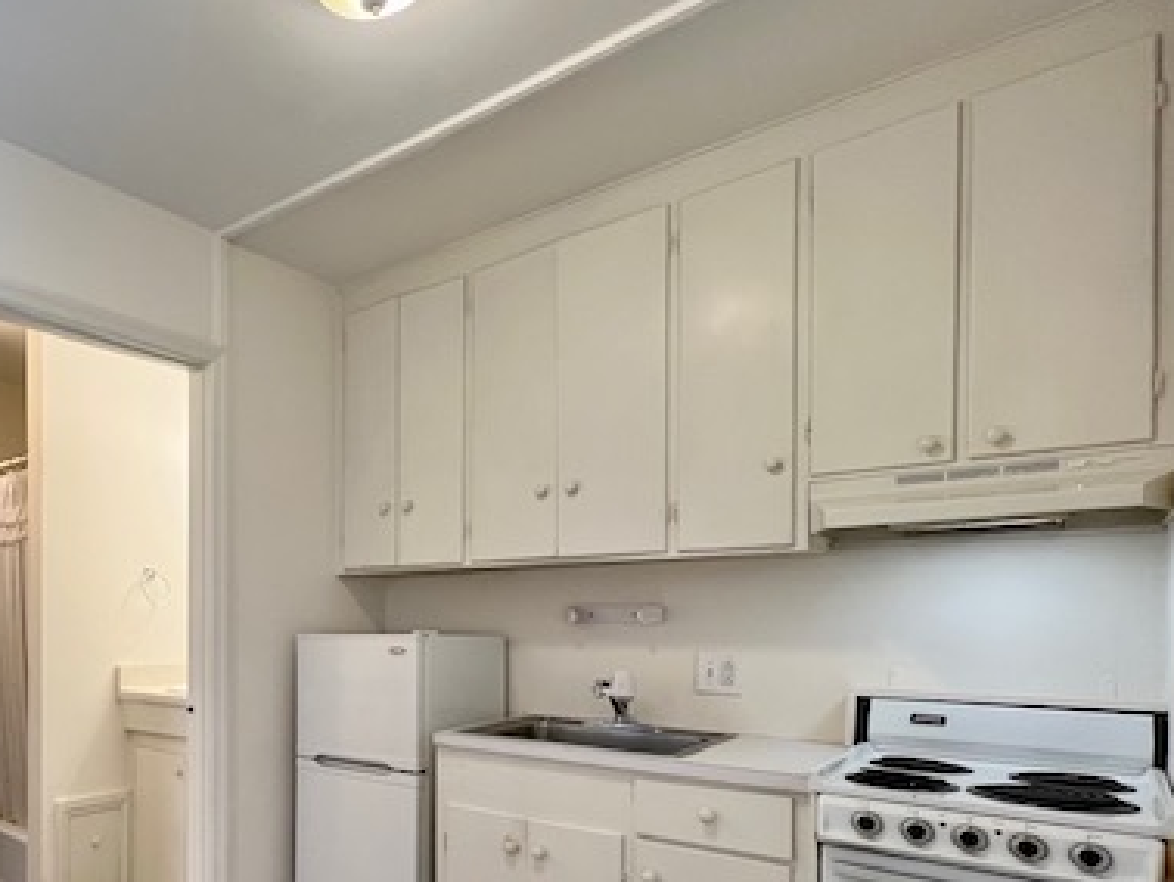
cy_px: 634
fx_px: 747
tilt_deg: -1.2
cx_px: 270
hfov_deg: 70.3
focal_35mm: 22
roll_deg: -0.3
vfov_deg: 58.7
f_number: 1.8
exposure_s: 1/120
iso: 160
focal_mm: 1.57
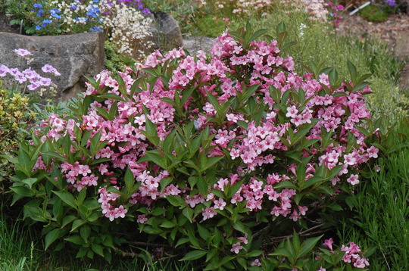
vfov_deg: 8.7
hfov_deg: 13.1
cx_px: 204
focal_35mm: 158
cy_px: 136
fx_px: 1786
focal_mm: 105
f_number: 11
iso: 800
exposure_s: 1/125
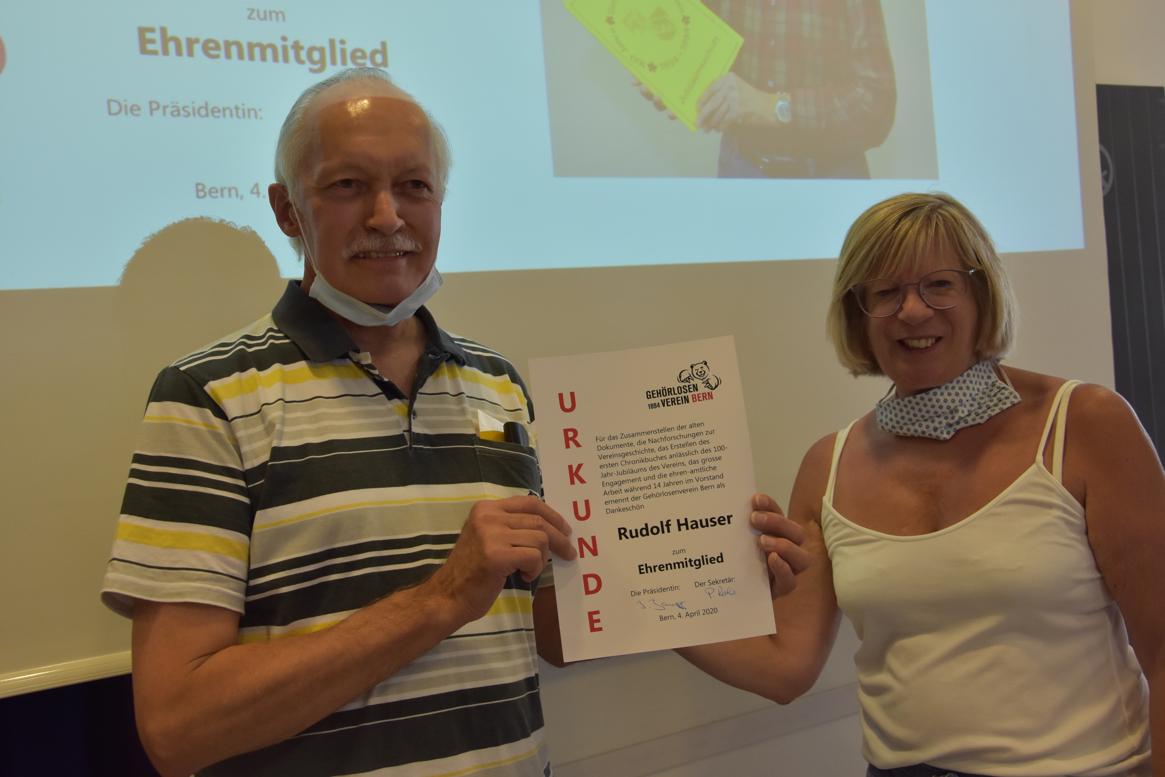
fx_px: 1165
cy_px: 388
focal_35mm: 36
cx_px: 582
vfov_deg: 36.9
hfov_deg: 53.1
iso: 800
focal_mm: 24
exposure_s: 1/125
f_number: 5.6
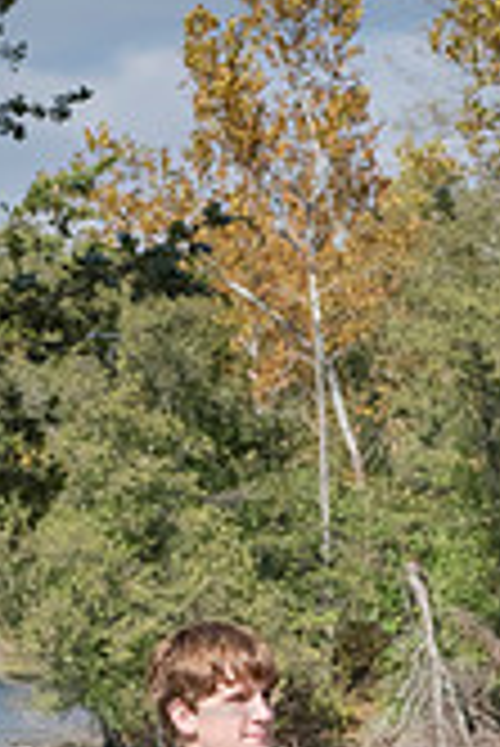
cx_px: 383
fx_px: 4844
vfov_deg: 8.7
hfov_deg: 5.9
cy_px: 981
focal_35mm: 233
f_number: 11
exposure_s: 1/640
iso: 800
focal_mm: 86
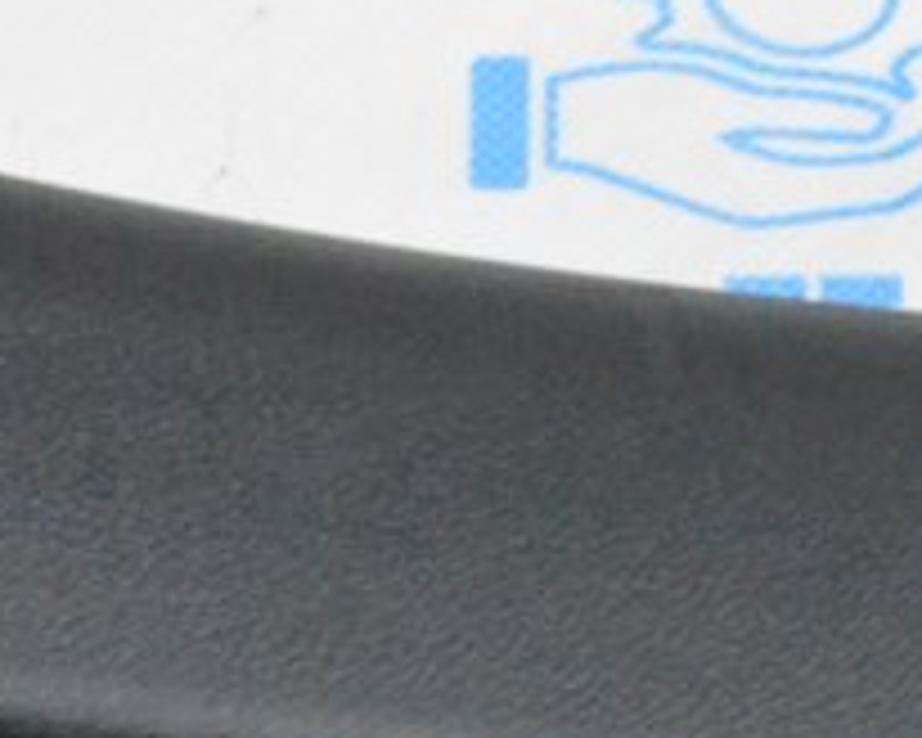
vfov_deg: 9.1
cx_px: 760
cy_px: 533
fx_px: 4612
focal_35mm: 169
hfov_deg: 11.4
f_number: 20
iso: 6400
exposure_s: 1/15
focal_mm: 24
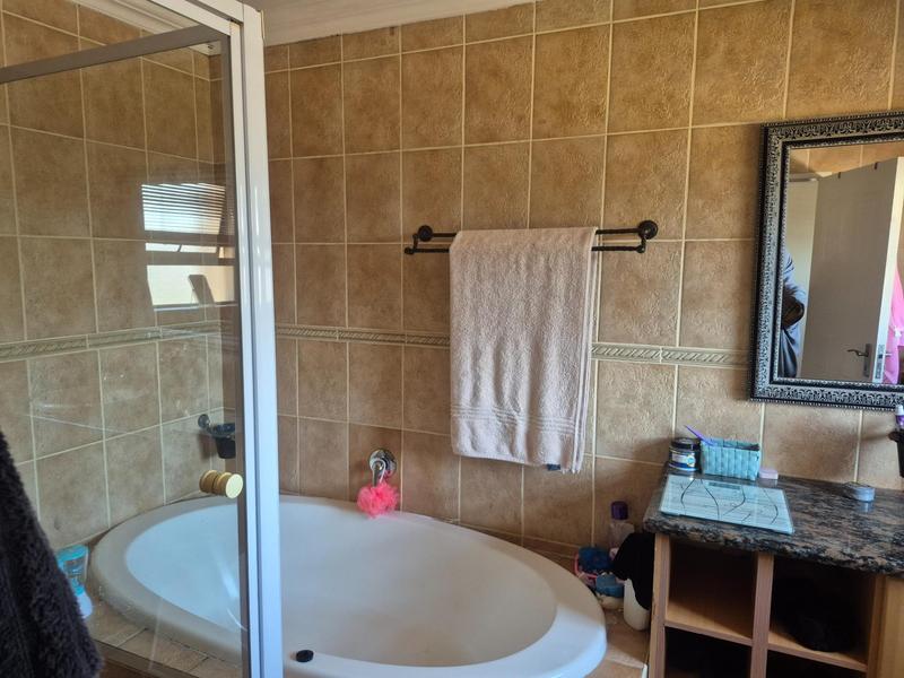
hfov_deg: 73.9
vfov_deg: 58.9
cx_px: 452
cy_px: 339
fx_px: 601
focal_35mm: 23
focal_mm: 5.4
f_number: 1.8
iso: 500
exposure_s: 1/100
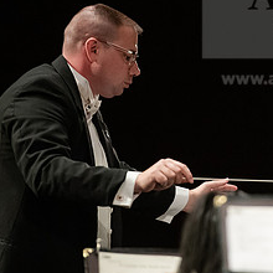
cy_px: 105
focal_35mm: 448
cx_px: 165
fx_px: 3997
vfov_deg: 3.9
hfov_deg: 3.9
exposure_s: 1/250
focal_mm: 200
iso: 5000
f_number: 3.2
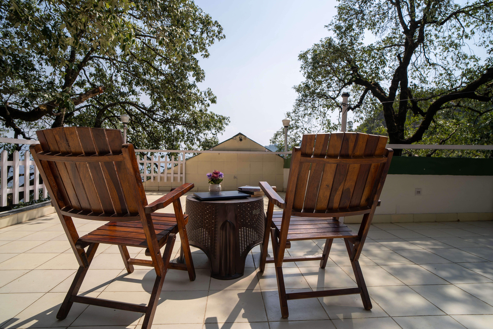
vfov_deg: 67.4
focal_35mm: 18
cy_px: 164
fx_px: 246
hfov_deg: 90.0
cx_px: 246
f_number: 6.3
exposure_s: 1/400
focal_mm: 18
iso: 100
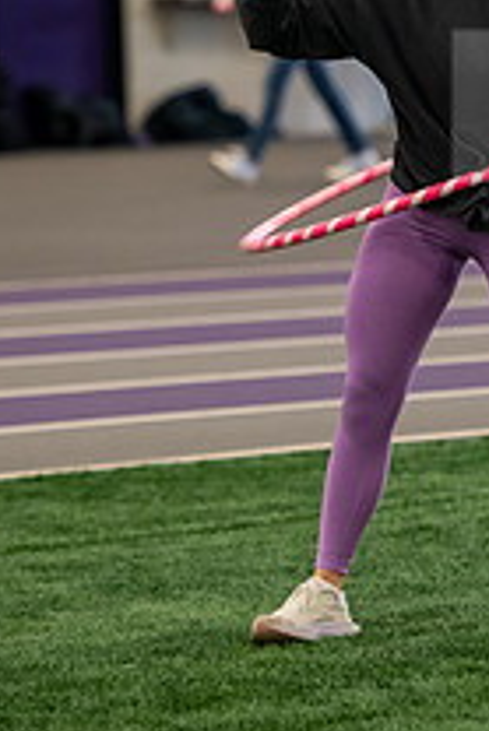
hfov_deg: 4.4
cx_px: 398
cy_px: 250
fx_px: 6366
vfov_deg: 6.6
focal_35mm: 313
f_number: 3.2
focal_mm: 145
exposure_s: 1/200
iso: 2000
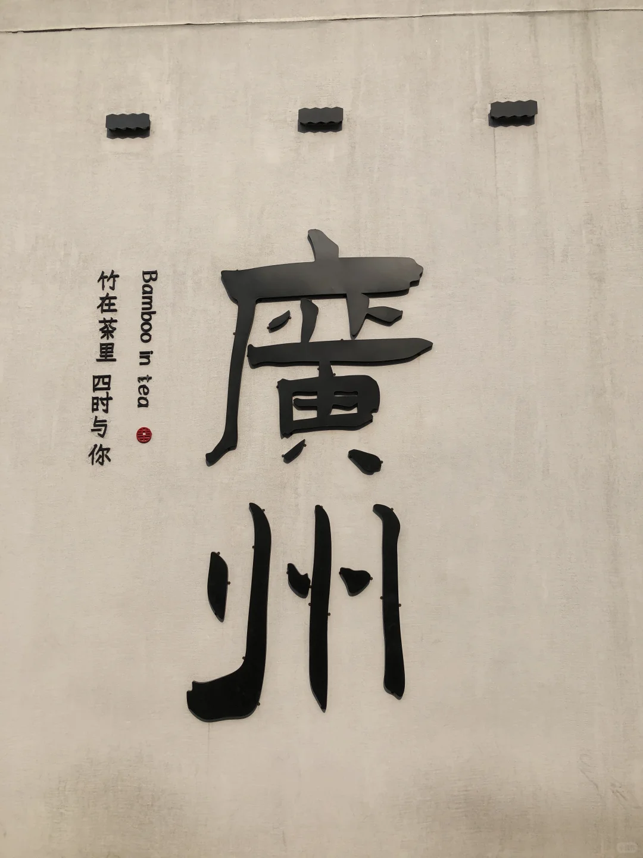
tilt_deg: +10.6
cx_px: 322
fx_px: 693
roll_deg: +1.3
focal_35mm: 28
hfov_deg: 49.7
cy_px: 429
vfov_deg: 63.4
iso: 20
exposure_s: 1/3003
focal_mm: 4
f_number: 1.8
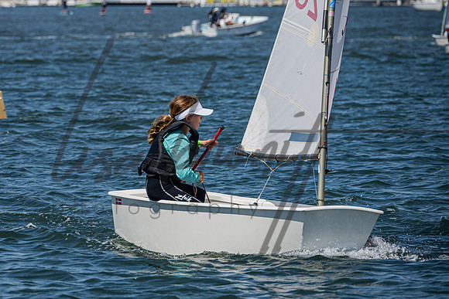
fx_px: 4468
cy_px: 153
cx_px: 141
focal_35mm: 358
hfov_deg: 5.8
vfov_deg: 3.8
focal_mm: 260
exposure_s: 1/1000
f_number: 8
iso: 250
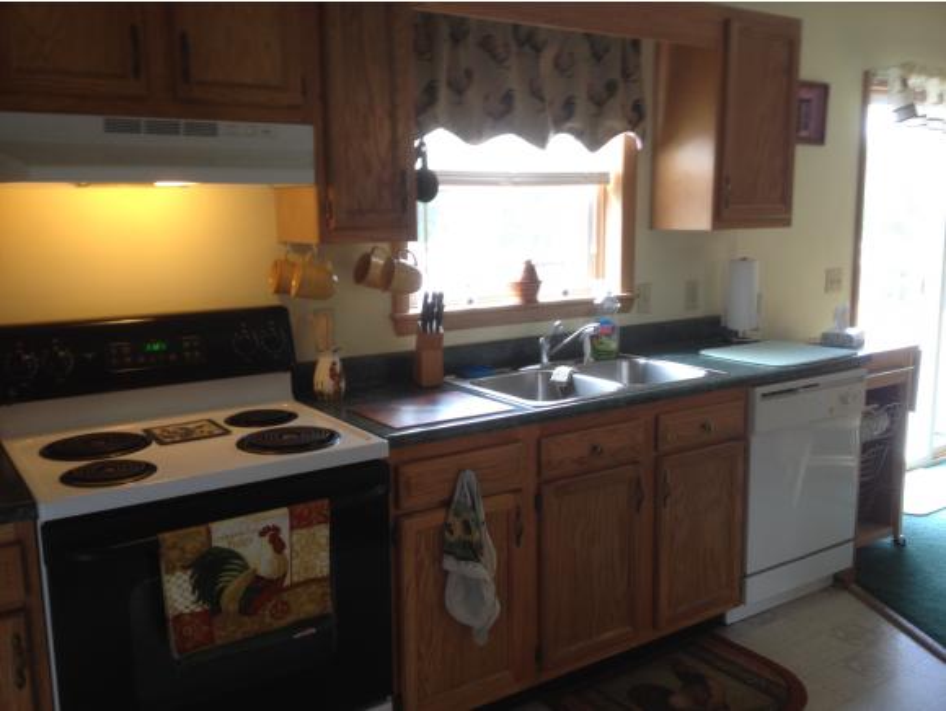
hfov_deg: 52.6
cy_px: 356
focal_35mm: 35
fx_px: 957
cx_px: 473
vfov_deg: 40.8
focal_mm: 4.28
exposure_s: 1/24
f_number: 2.4
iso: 50
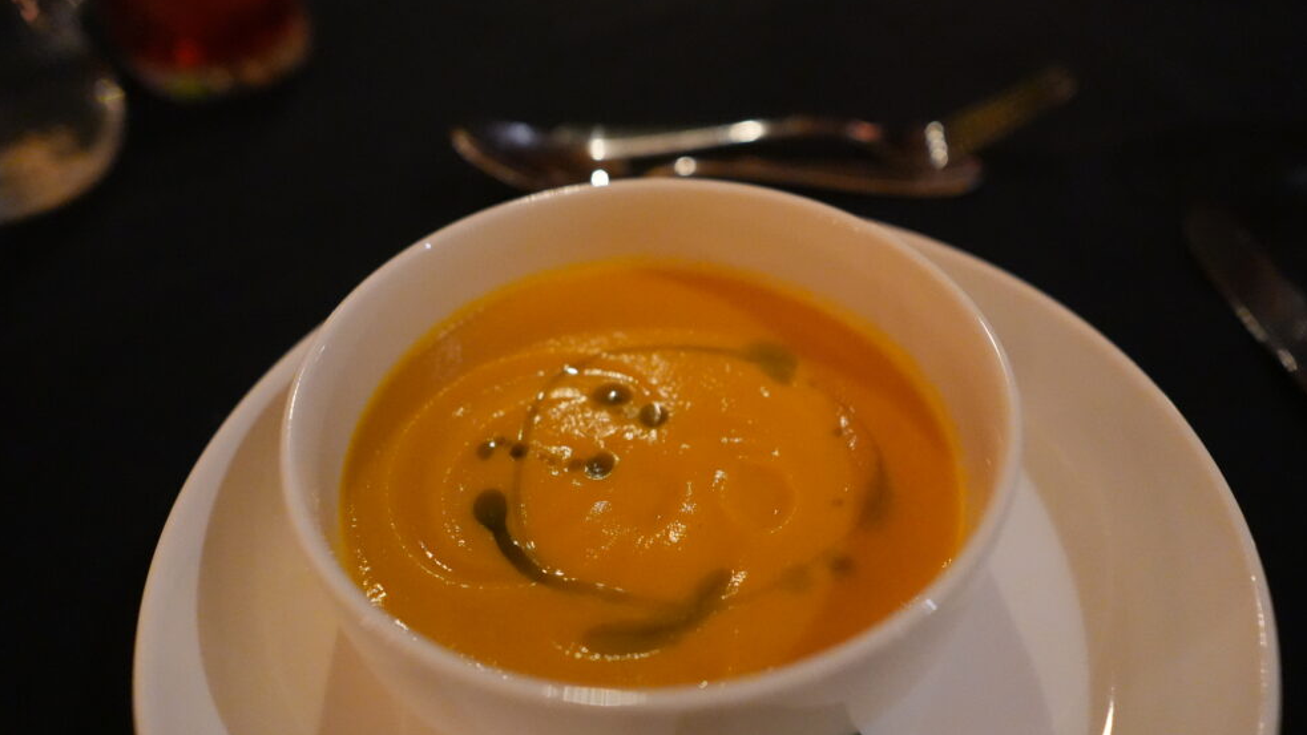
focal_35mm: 25
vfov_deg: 46.6
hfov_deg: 75.1
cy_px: 426
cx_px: 654
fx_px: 851
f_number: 2
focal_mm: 15
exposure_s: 1/100
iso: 6400
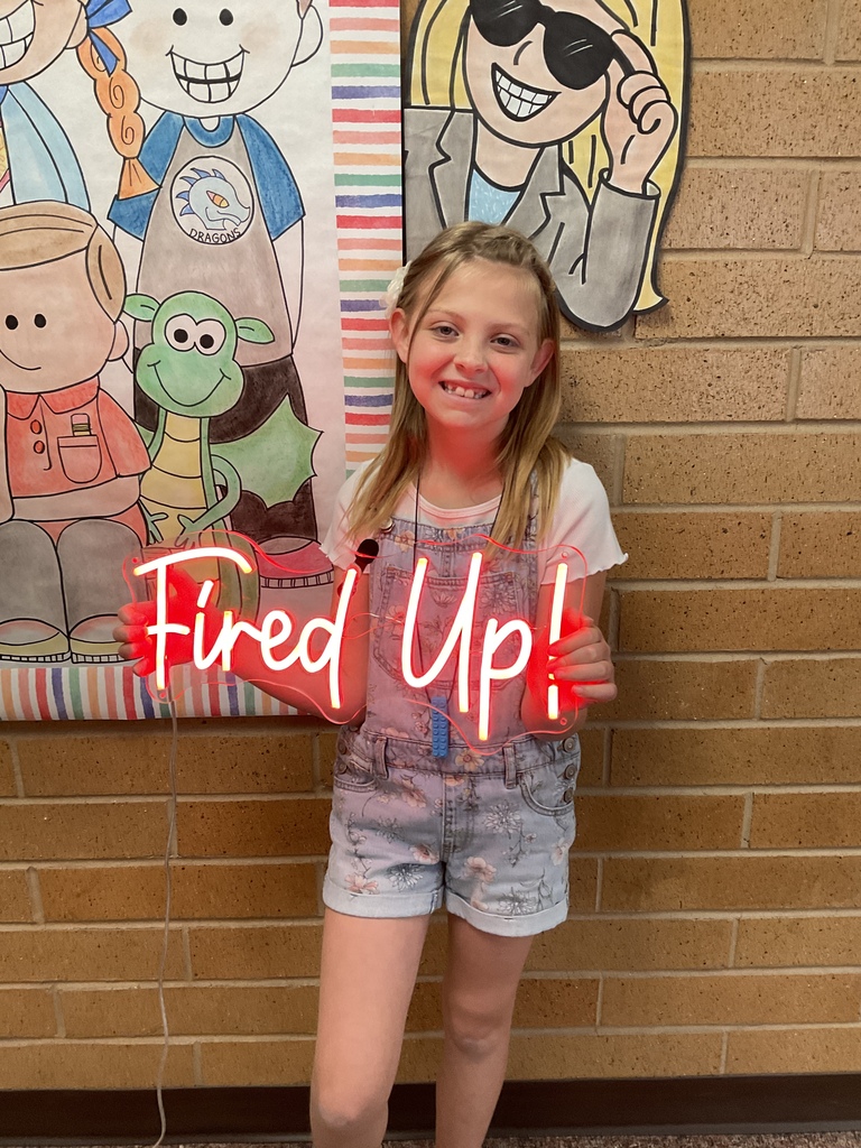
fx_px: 962
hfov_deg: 48.2
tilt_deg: -17.9
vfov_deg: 61.7
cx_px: 430
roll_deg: -0.5
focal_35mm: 29
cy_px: 574
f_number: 1.8
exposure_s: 1/60
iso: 125
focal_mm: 3
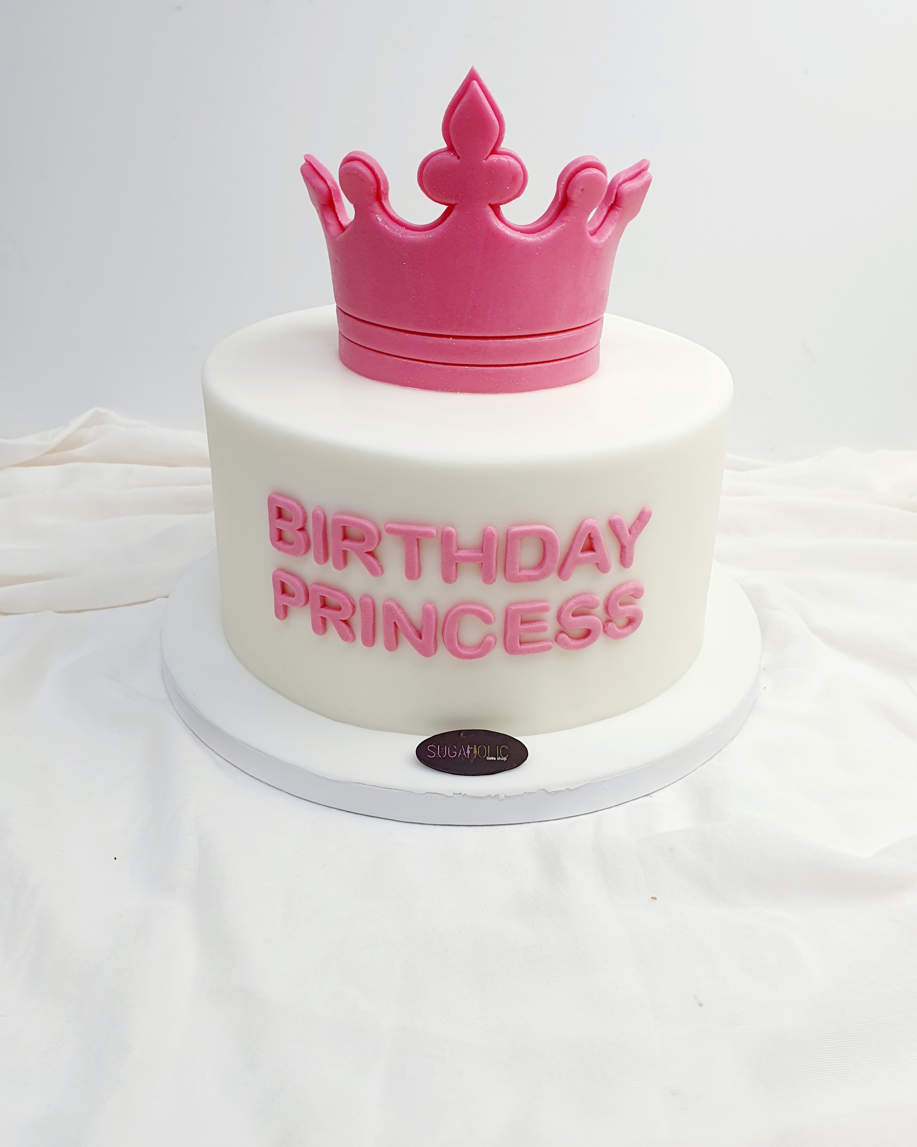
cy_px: 526
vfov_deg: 62.1
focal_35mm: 28
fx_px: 950
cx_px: 471
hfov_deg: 51.5
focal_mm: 4.32
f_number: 2.4
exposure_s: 1/115
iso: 50
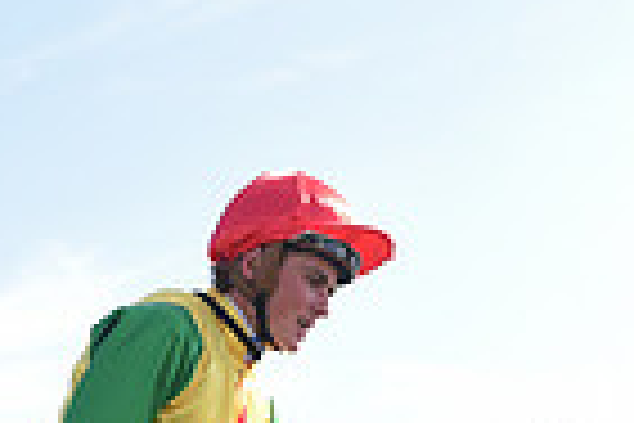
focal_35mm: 99
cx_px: 67
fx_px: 1743
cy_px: 857
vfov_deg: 12.2
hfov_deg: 20.2
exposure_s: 1/800
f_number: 5.6
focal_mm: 24
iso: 400
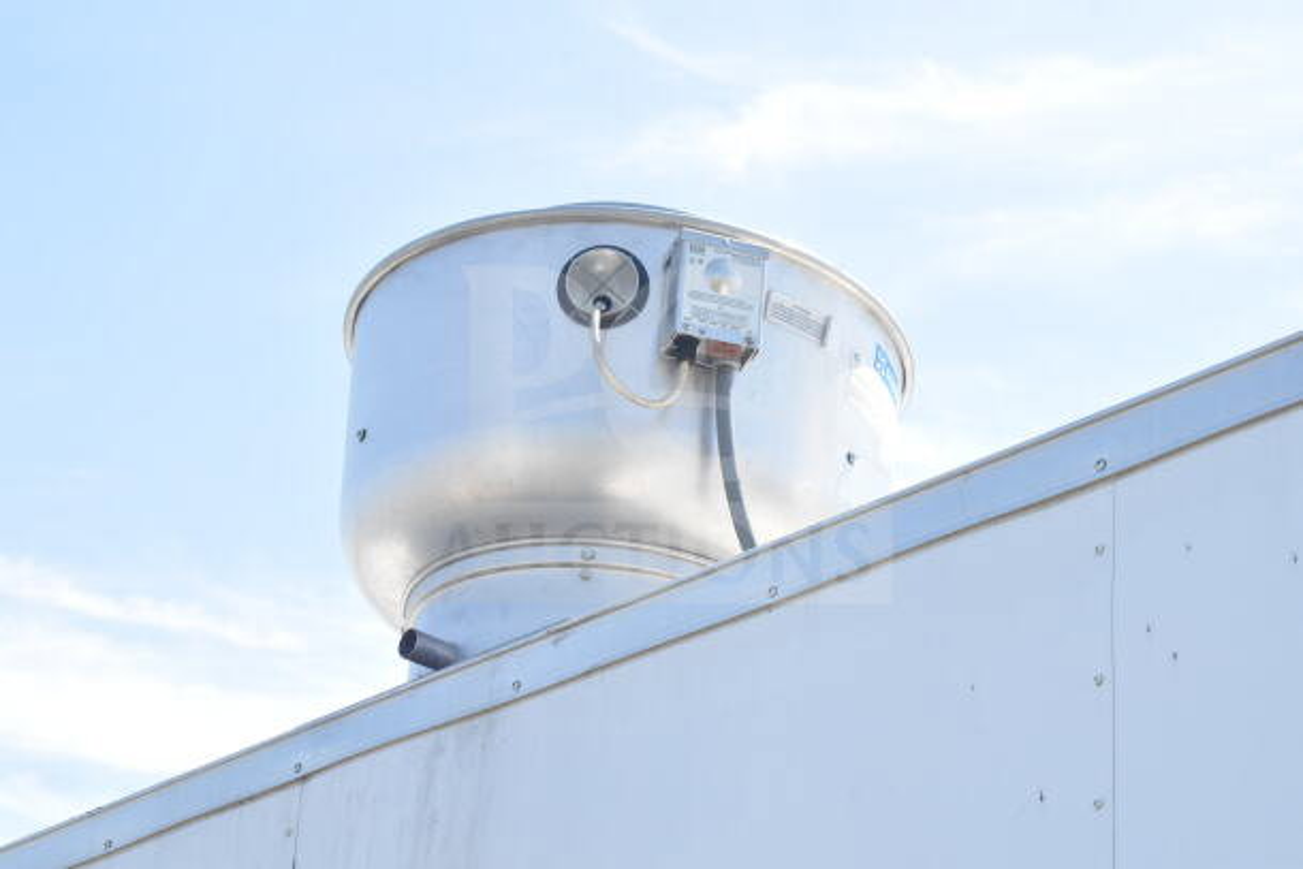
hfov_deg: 24.6
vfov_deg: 16.6
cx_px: 652
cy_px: 434
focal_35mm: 82
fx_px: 2987
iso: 1600
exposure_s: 1/640
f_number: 13
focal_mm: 55
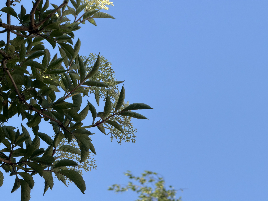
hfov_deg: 9.9
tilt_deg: +39.4
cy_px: 100
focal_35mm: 200
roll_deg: +3.8
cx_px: 134
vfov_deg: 7.4
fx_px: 1548
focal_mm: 16.89
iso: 40
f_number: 2.8
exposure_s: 1/639
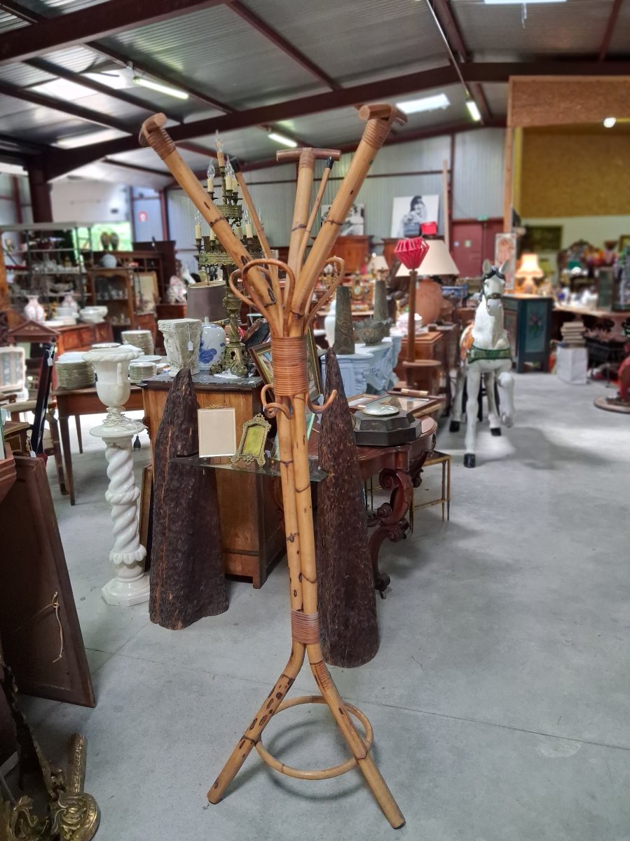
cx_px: 315
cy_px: 420
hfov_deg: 51.3
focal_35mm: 27
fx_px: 656
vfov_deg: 65.3
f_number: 1.8
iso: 320
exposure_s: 1/60
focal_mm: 4
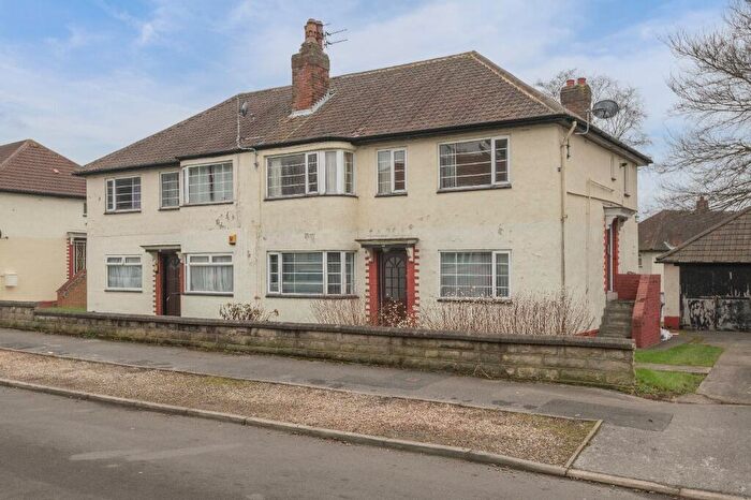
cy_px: 250
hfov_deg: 58.7
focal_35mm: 32
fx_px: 667
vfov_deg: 41.1
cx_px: 376
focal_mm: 32
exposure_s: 1/160
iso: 800
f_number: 8
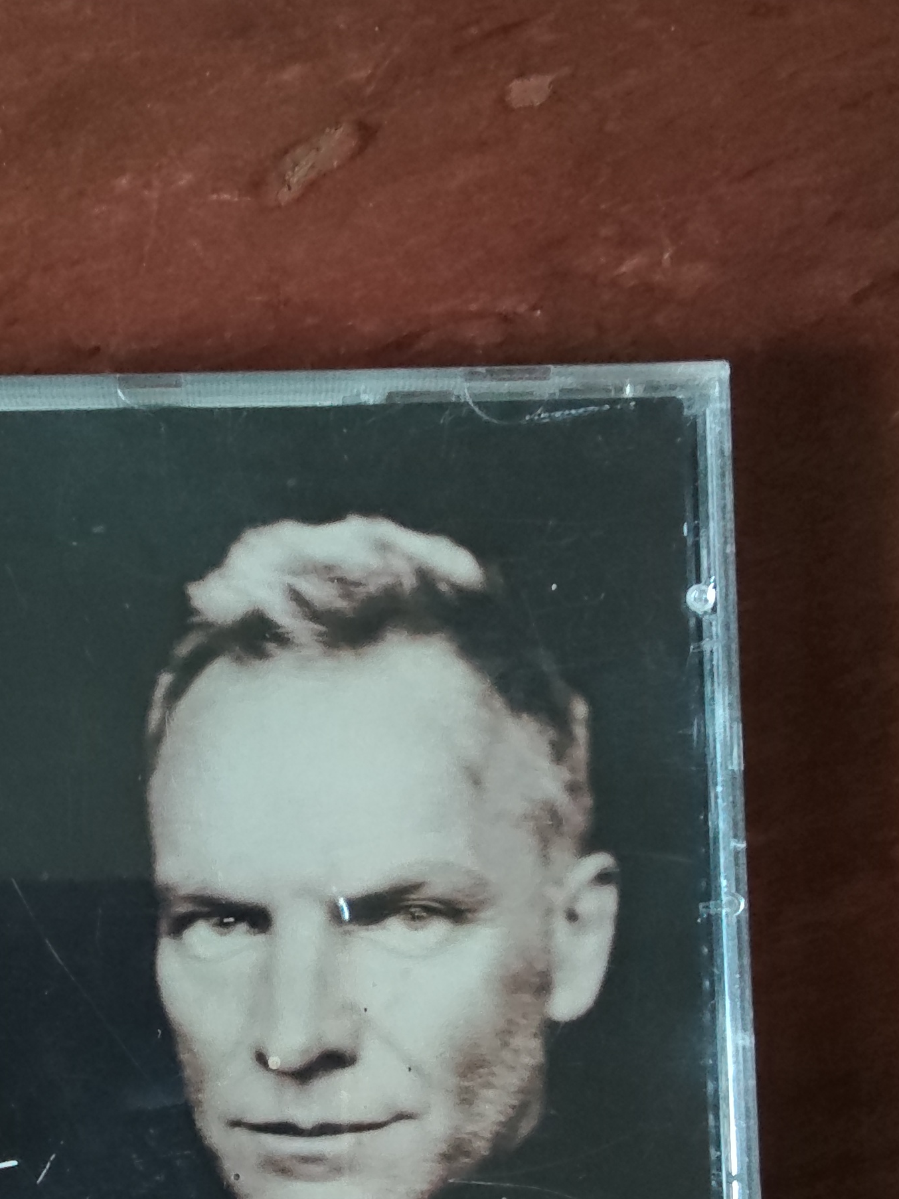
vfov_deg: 39.9
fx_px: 1628
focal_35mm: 47
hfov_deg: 30.4
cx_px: 226
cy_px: 810
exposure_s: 1/33.3
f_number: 2
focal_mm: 2.78
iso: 640
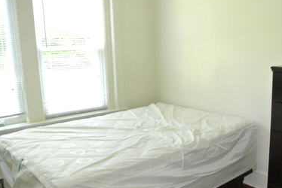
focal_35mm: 37
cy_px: 108
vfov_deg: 35.9
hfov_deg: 51.2
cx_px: 179
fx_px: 290
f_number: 3.5
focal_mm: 10
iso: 1100
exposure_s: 1/60
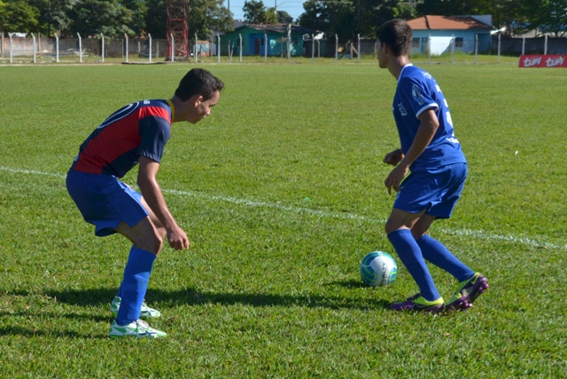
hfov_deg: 35.0
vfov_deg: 23.8
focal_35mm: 57
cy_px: 190
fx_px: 898
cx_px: 284
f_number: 10
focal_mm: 38
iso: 200
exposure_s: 1/400
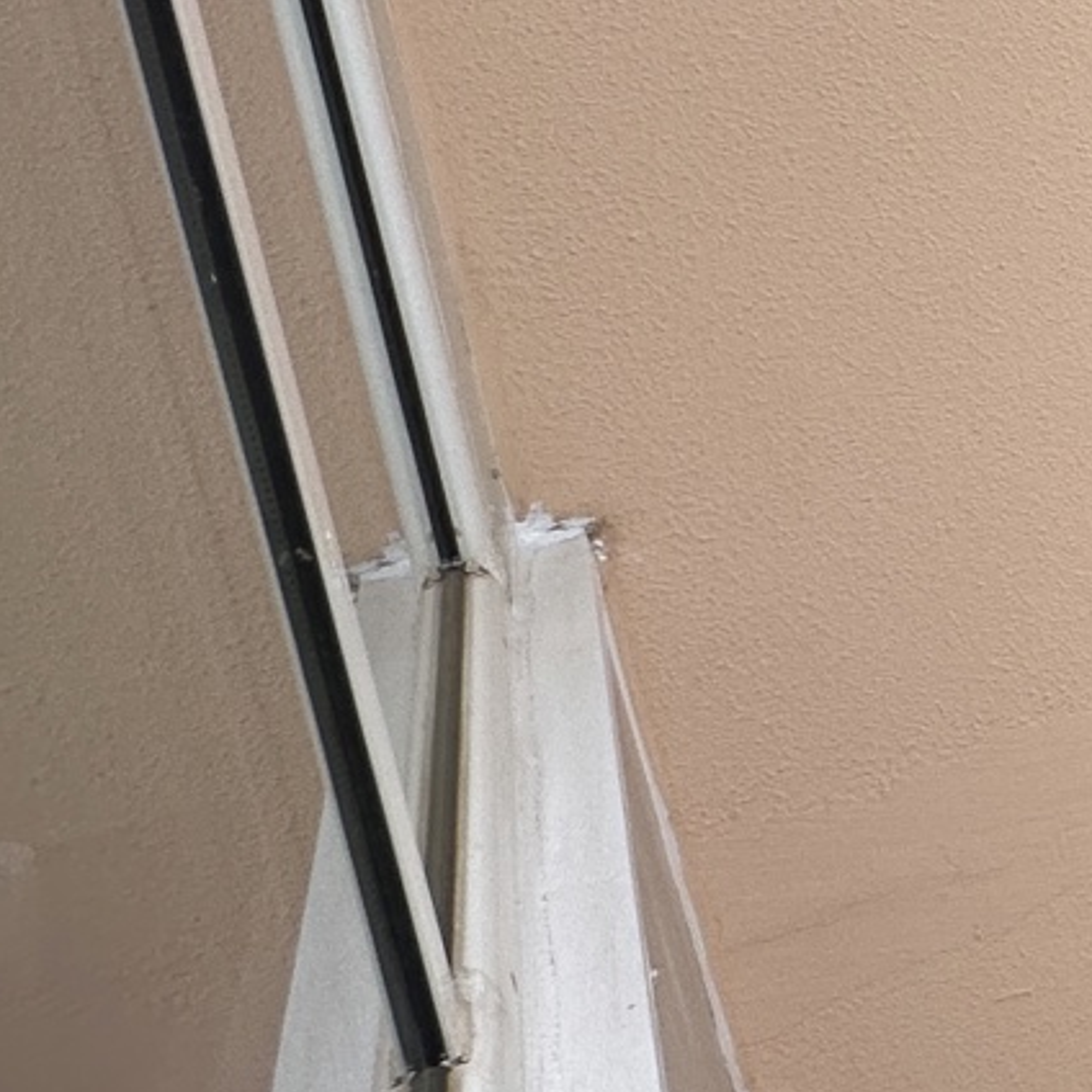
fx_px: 1999
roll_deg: +1.9
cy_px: 201
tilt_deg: -7.4
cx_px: 2336
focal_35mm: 56
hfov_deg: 17.6
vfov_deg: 29.8
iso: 40
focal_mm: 2.22
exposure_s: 1/1490
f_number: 2.2
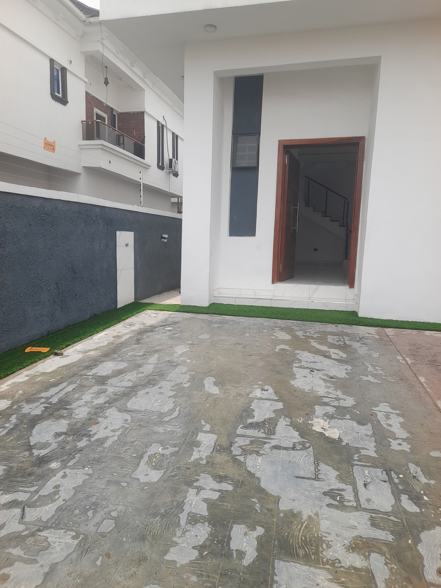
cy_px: 294
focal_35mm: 25
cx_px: 220
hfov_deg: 54.9
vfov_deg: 69.4
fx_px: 425
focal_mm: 4.6
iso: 20
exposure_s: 1/287
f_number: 2
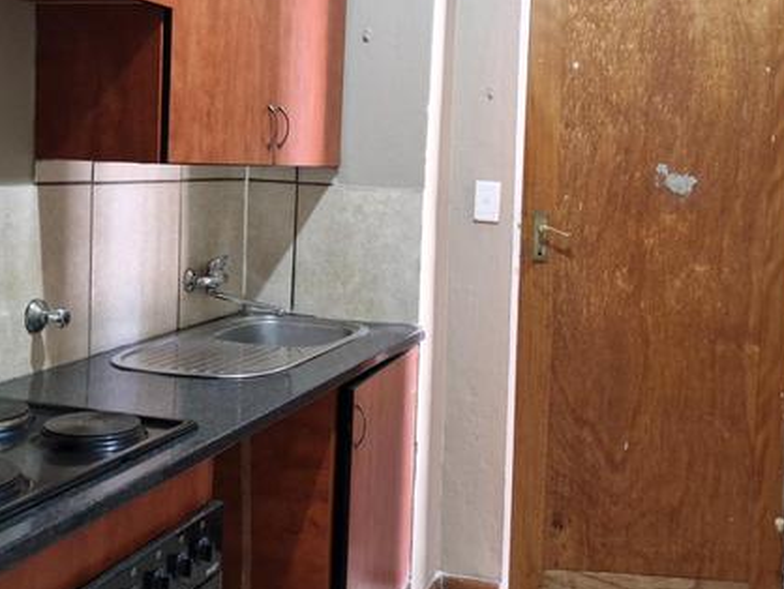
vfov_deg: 32.7
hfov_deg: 42.9
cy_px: 203
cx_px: 418
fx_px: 997
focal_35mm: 44
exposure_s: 1/50
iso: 640
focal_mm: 5.54
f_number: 1.8
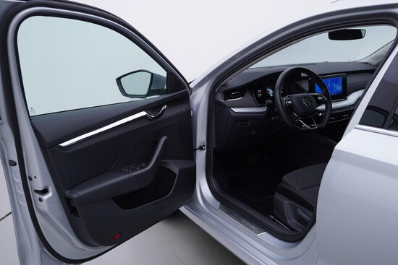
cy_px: 132
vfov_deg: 36.9
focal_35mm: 36
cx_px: 199
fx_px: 398
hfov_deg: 53.1
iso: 125
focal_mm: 24
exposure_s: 1/80
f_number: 4
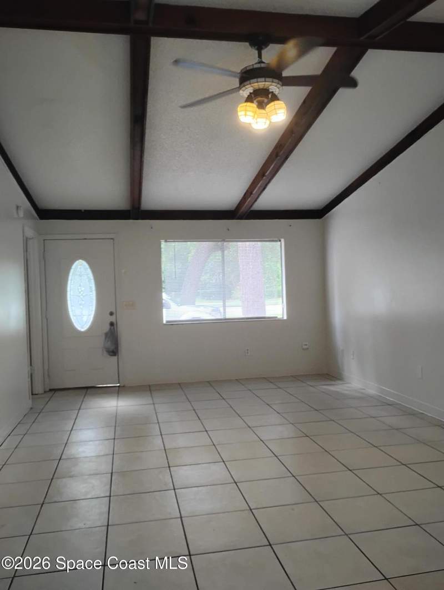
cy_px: 295
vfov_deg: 63.4
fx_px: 478
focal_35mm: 28
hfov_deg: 49.8
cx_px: 222
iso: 838
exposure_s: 1/120
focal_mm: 4.26
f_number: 1.8
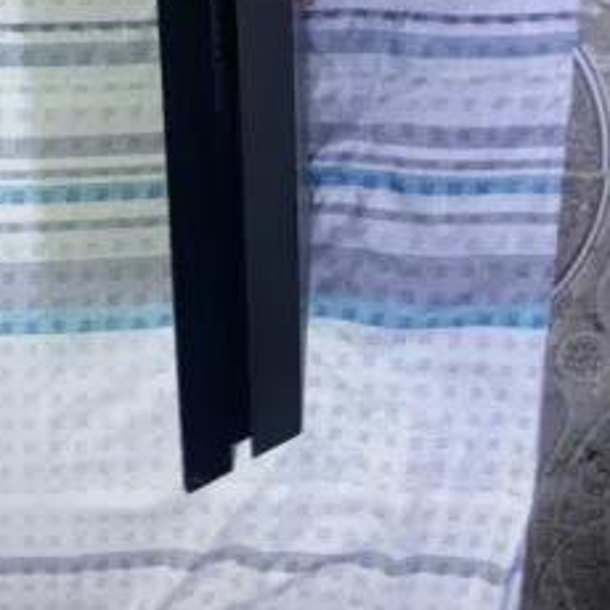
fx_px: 797
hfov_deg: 41.7
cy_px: 133
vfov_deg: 40.3
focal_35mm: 40
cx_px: 252
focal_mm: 4.25
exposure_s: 1/33
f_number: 1.8
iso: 400
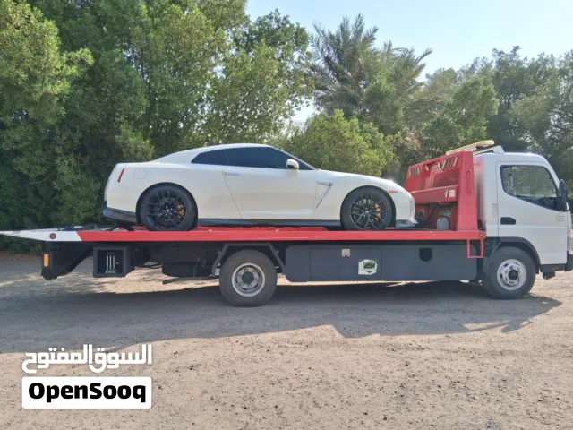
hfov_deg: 67.3
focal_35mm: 26
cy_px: 215
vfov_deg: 53.1
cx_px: 286
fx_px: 430
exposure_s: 1/567
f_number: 1.8
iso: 25
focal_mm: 3.98
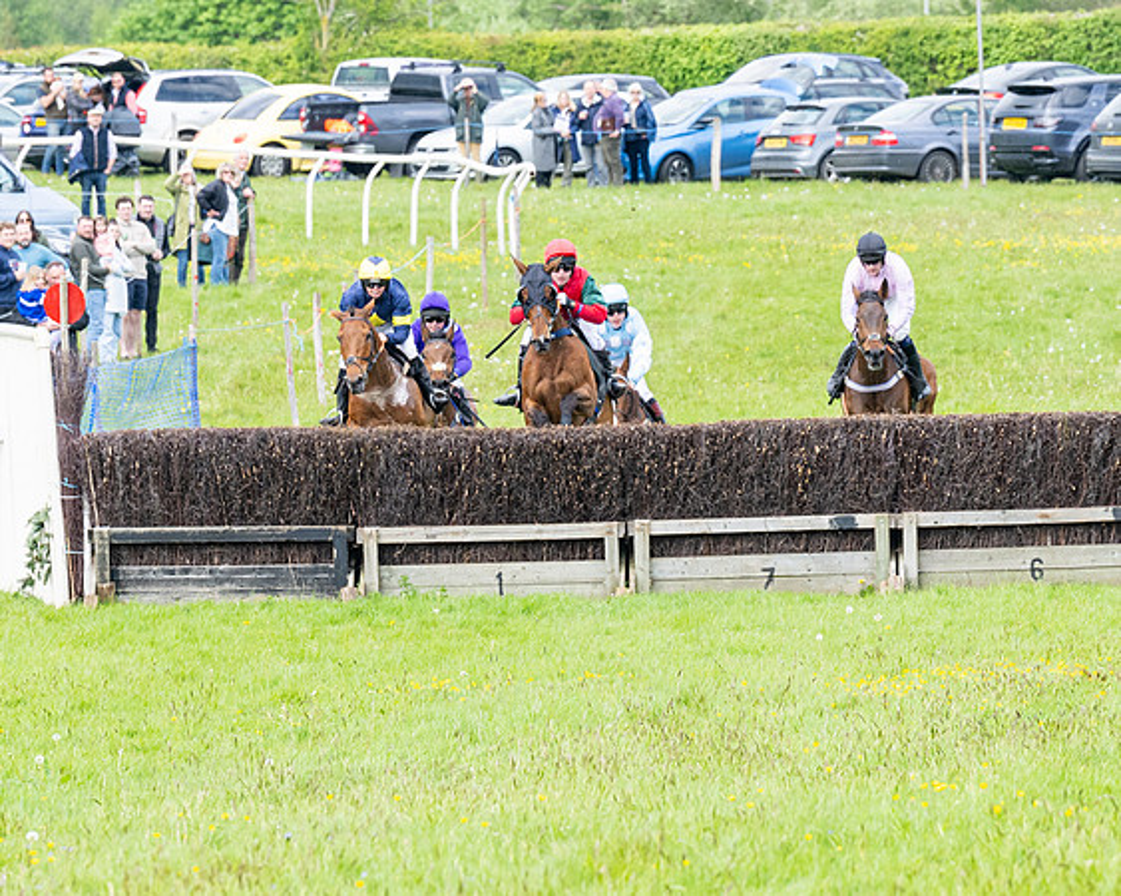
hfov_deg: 4.4
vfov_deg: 3.5
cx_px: 558
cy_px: 390
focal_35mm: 441
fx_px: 14615
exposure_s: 1/640
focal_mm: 180
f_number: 6.3
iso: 400
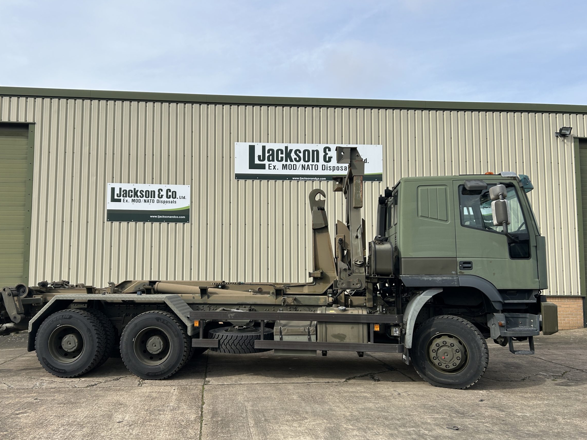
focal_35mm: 29
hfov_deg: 61.6
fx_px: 492
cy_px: 239
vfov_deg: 48.2
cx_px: 267
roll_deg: -0.3
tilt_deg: +7.0
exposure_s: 1/3165
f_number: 1.5
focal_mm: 5.7
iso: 50
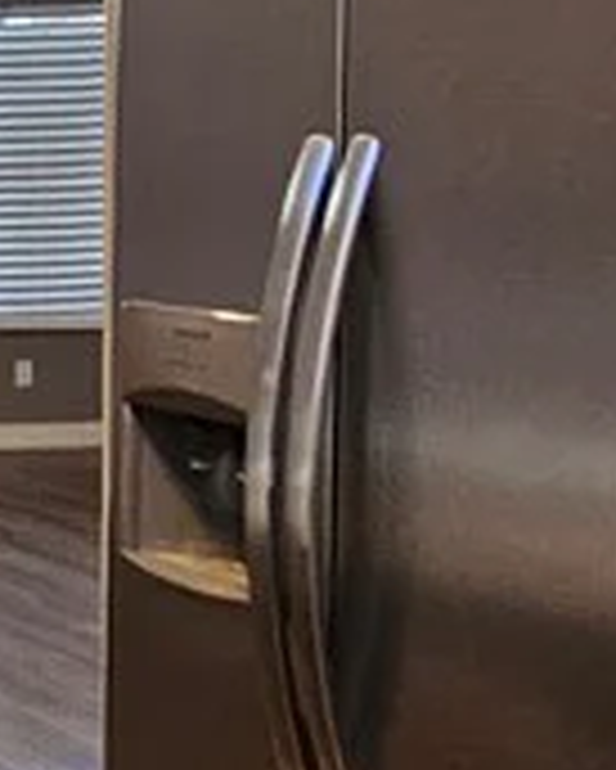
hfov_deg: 12.3
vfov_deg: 25.0
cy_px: 288
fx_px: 1730
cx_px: -1102
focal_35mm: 76
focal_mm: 2.2
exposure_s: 1/60
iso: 250
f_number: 2.2
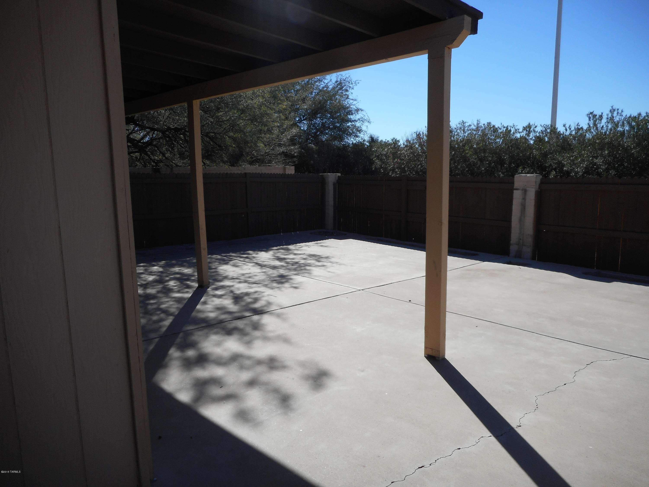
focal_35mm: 25
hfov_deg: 69.4
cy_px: 244
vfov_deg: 54.9
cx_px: 324
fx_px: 469
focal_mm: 4.5
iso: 80
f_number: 3.7
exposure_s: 1/1000
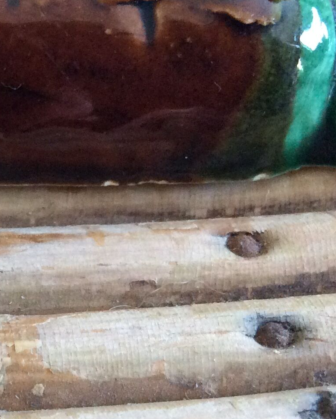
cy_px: 163
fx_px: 1044
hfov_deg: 17.5
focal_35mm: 84
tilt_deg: -42.2
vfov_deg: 22.7
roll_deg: +1.1
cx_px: -54
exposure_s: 1/25
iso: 200
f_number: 2.4
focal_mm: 3.3
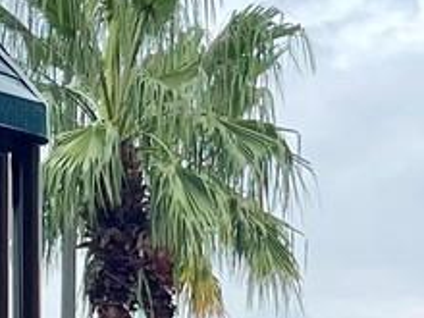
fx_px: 2229
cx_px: 212
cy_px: 532
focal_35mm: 182
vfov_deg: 7.9
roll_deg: -0.4
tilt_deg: +1.8
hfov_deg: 10.9
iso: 32
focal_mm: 5.1
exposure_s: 1/2786
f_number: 1.6
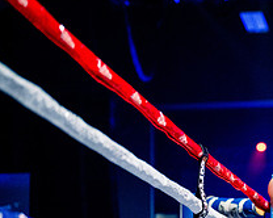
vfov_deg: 11.6
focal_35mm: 131
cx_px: 346
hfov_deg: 14.2
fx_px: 1057
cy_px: 230
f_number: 1.4
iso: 6400
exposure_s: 1/1600
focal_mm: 50
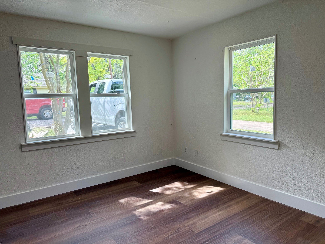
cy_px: 122
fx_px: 225
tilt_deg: -4.1
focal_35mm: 24
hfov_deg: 71.6
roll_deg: +2.6
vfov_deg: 56.8
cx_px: 162
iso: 80
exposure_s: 1/171
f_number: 1.78
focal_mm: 6.76
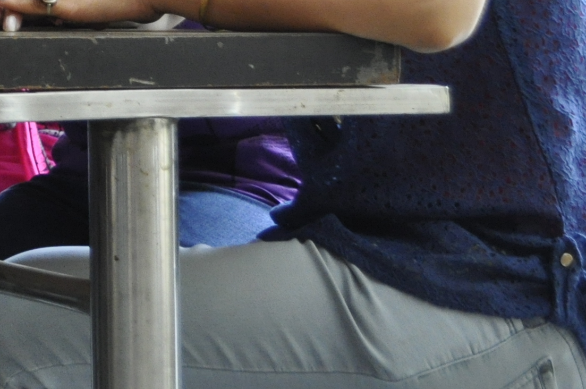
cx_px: -517
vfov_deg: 7.6
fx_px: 2844
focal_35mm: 175
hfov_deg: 10.9
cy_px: -249
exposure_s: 1/30
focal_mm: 30
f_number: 4.5
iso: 800
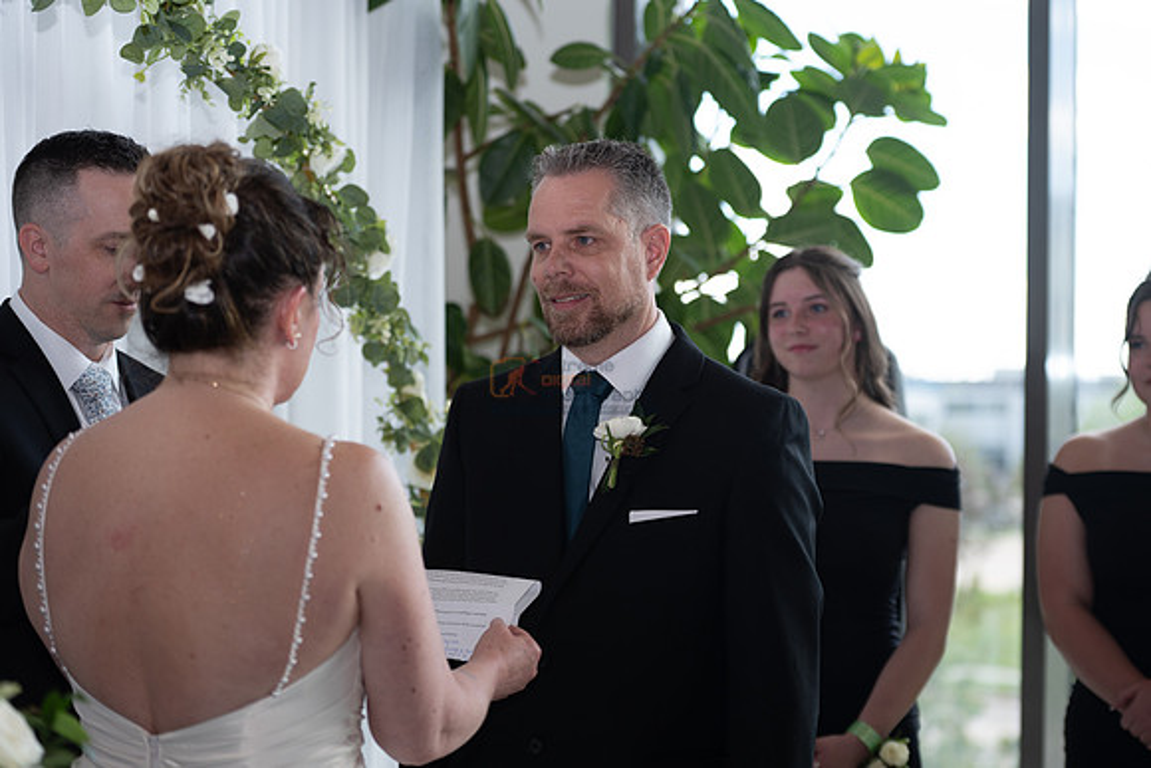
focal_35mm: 70
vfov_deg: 19.5
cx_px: 576
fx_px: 2238
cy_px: 384
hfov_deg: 28.8
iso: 125
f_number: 3.2
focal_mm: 70
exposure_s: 1/160
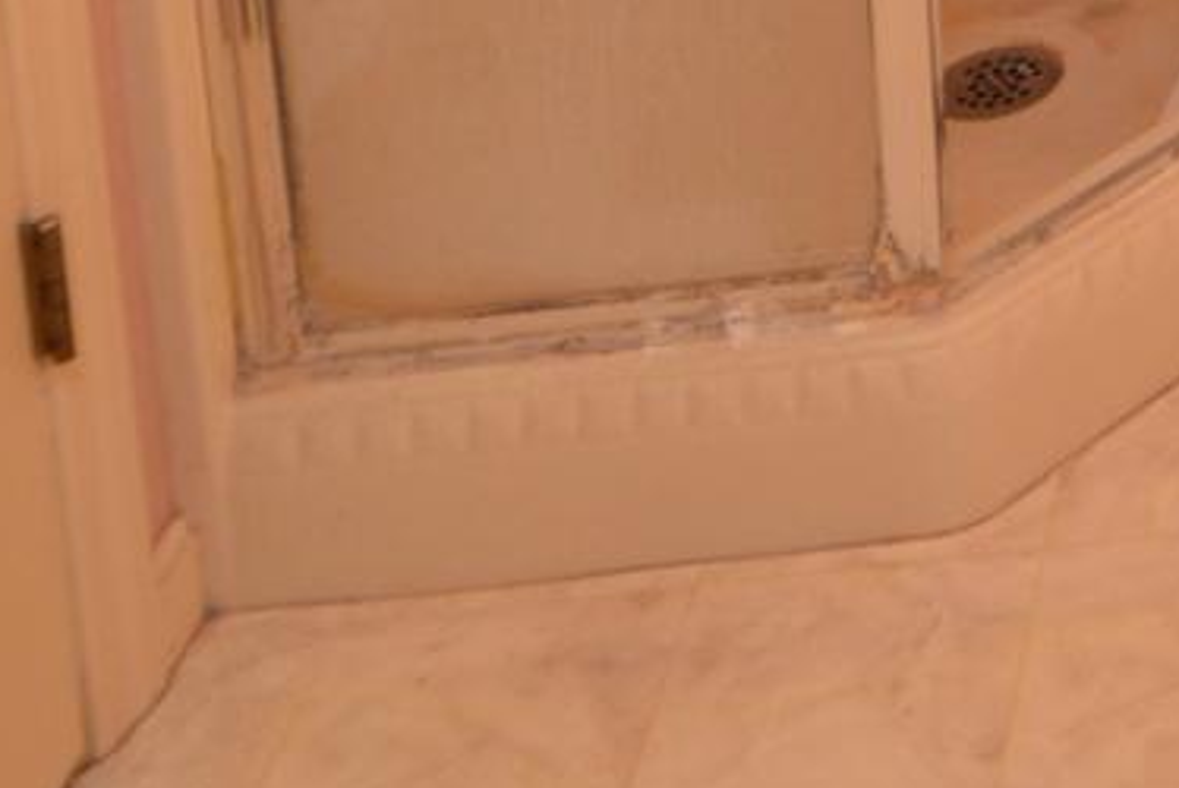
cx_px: 2153
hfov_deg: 18.8
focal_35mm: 82
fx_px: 2688
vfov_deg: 13.1
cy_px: -1035
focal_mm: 10
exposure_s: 1/60
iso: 400
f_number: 4
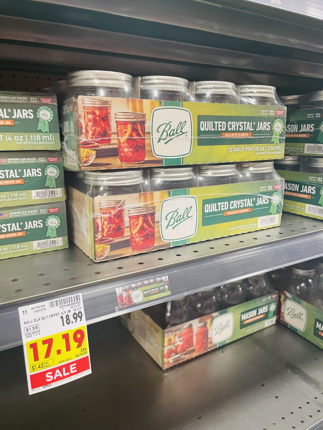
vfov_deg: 67.3
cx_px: 162
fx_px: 323
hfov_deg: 53.1
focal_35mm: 26
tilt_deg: -14.8
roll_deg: -0.5
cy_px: 215
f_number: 1.6
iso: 160
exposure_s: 1/60
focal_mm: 4.2
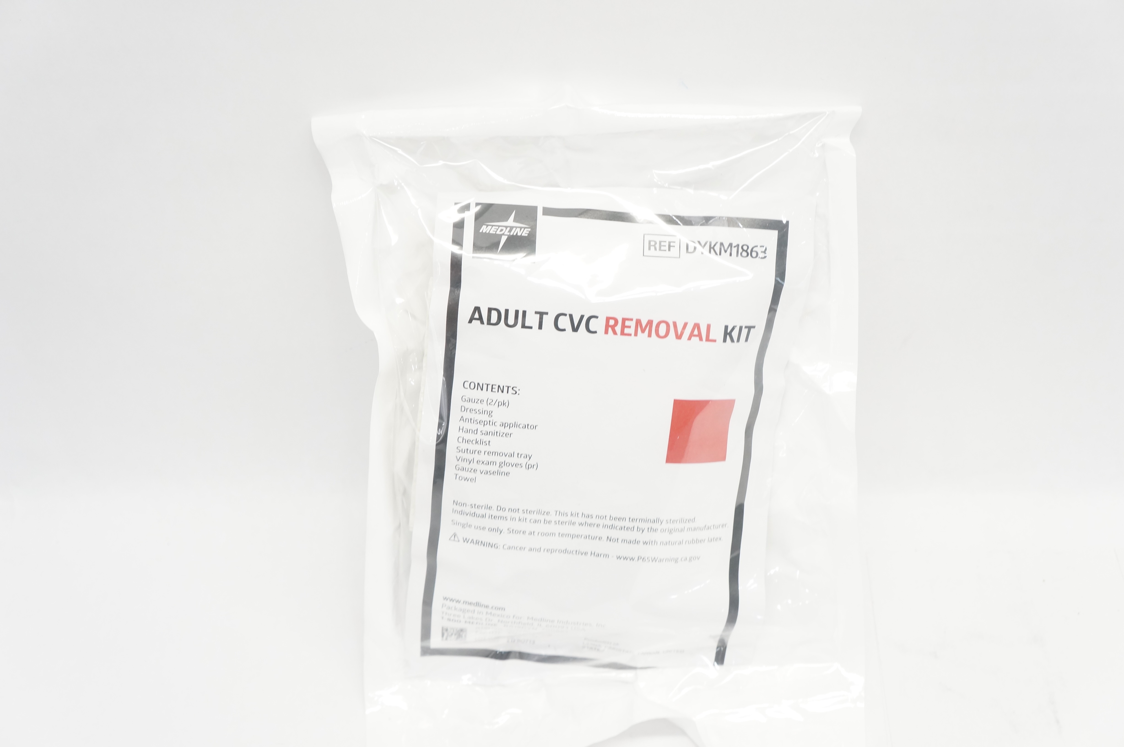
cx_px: 562
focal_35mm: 45
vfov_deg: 29.8
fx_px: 1403
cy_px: 374
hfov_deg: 43.6
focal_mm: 30
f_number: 5.6
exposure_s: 1/80
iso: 800
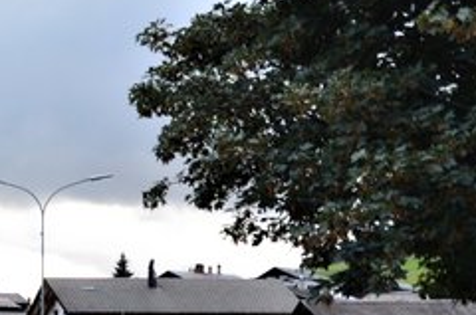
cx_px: -274
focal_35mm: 140
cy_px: 434
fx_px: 1847
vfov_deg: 9.5
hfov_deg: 13.7
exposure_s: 1/6
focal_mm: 28
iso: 320
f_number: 5.6
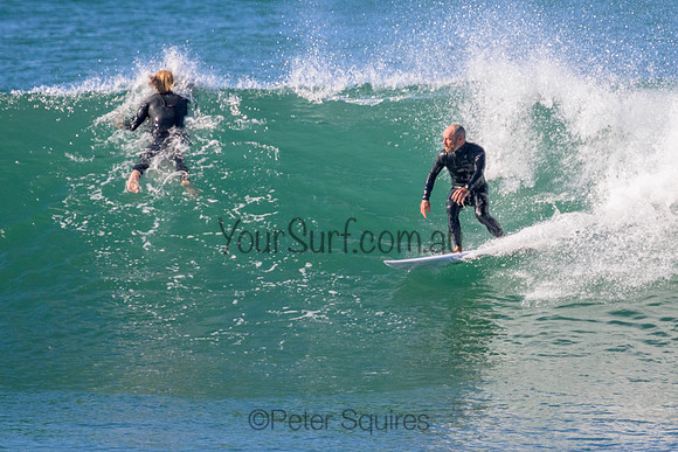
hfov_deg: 1.9
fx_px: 20393
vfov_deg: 1.3
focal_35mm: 1083
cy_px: 178
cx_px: 416
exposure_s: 1/2000
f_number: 11
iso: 1400
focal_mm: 800
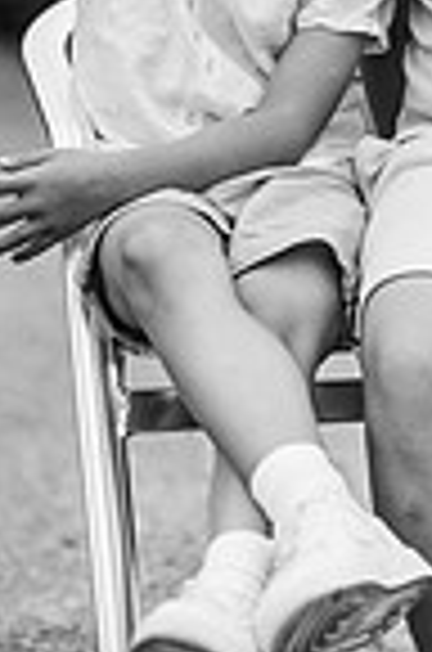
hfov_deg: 5.2
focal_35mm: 264
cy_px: 67
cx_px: 407
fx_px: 4774
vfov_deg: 7.8
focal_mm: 85
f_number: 1.8
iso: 320
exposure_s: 1/200
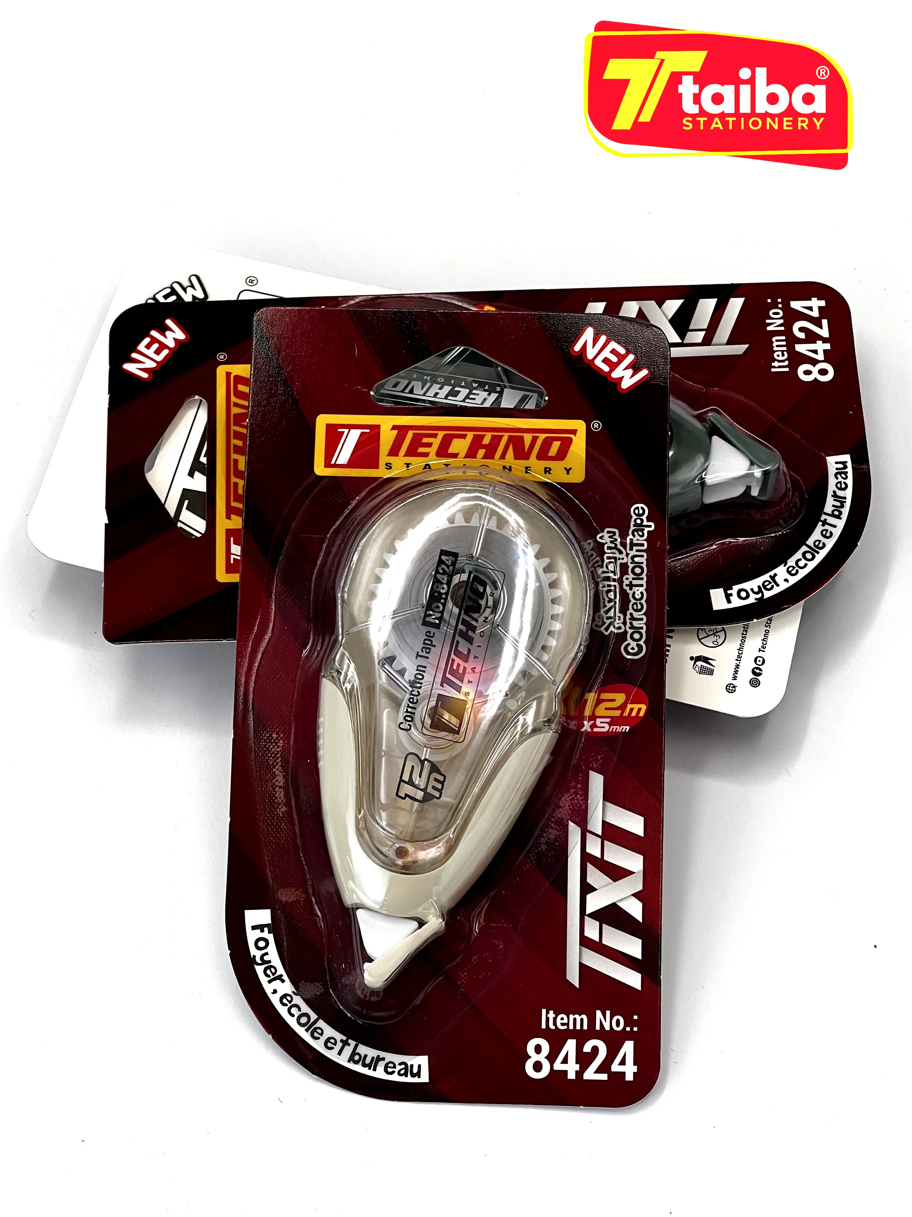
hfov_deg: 17.8
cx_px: 457
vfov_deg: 23.6
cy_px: 585
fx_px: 2916
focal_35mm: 83
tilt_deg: -62.0
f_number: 2.8
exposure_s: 1/192
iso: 32
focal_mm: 9
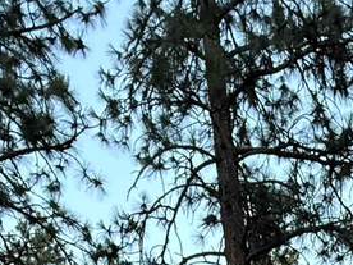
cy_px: 591
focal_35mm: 65
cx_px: 354
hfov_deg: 28.0
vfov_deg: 15.5
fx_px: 663
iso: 320
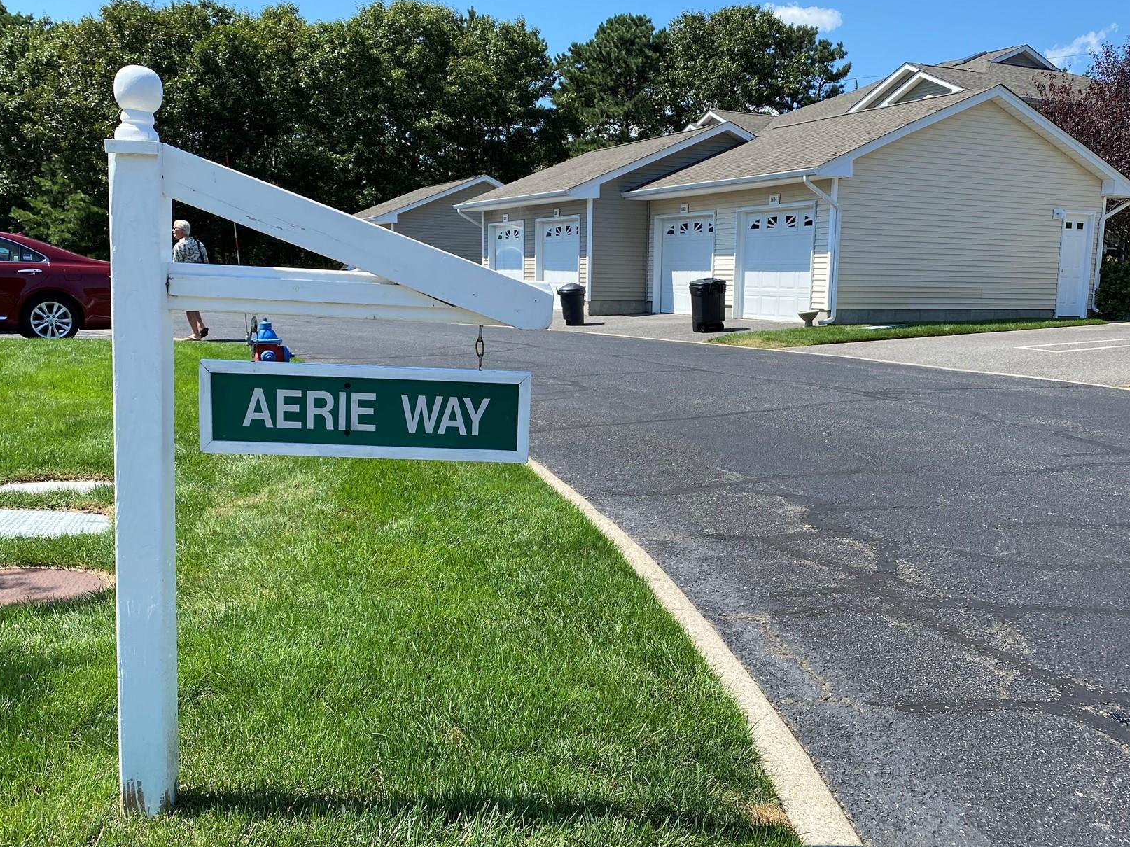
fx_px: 1077
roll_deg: -1.7
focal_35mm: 33
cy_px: 438
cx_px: 591
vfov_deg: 42.9
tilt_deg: -7.2
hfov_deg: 55.3
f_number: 1.8
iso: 32
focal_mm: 4.25
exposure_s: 1/1727
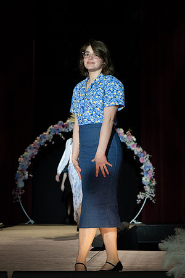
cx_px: 84
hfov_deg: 10.2
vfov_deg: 15.3
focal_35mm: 134
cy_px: 146
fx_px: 1035
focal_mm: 85
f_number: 5.6
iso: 1000
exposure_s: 1/320
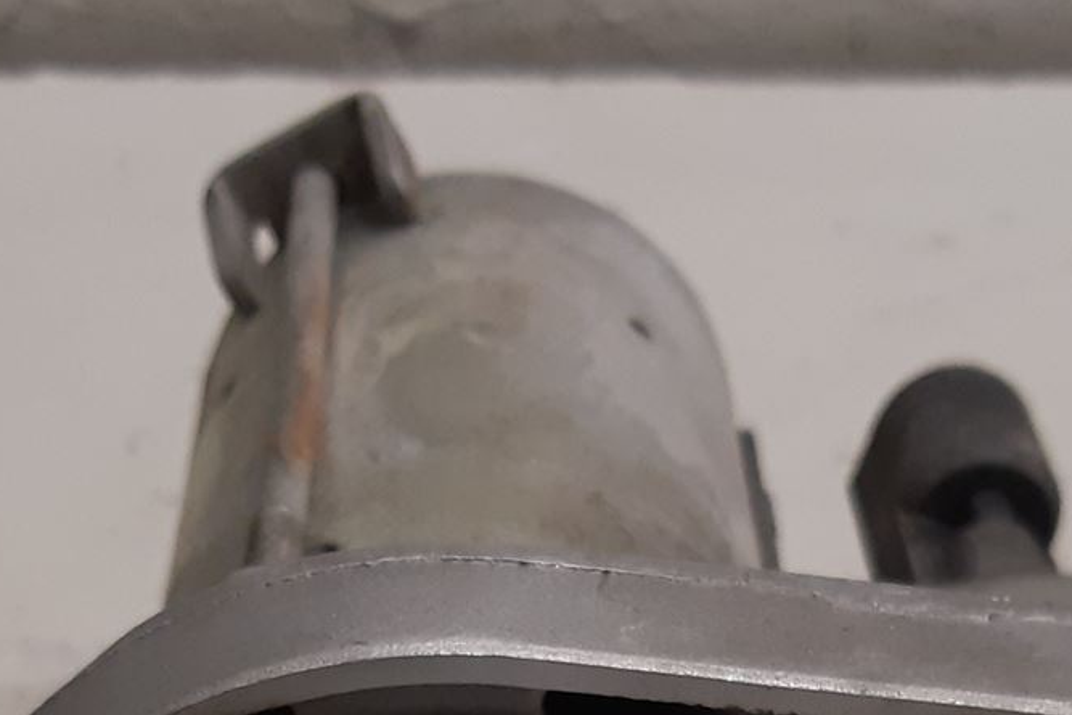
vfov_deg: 15.4
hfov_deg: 24.4
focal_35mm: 83
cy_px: 1025
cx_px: 440
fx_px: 2472
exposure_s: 1/50
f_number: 1.7
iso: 160
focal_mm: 3.93
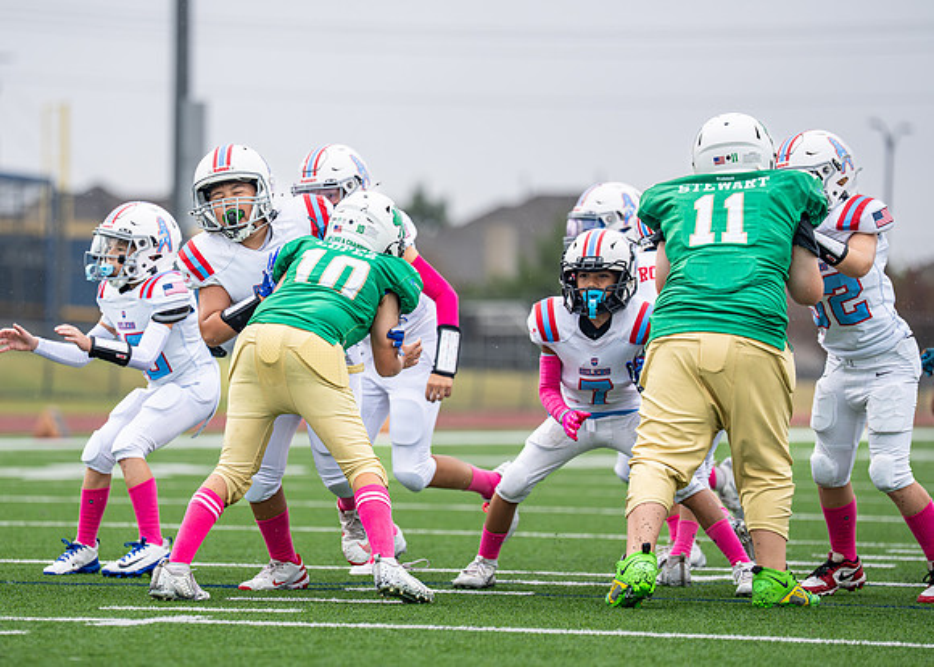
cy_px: 324
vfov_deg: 6.3
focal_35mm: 229
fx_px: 6063
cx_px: 350
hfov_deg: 8.8
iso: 400
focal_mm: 178
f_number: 2.8
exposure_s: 1/1000
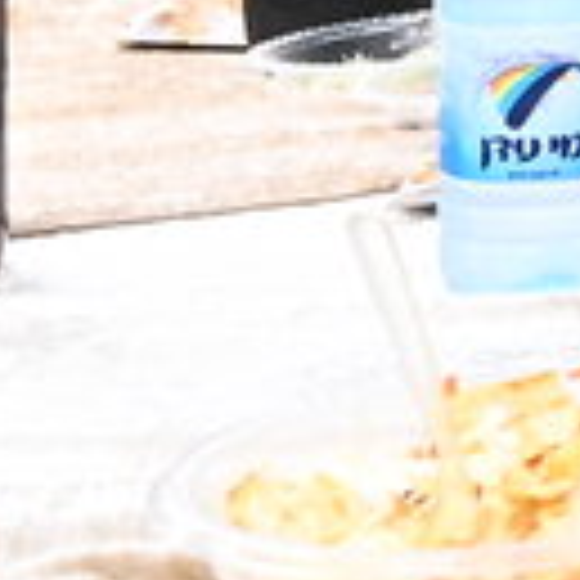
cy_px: -973
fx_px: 4910
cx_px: 2545
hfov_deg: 5.6
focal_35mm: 259
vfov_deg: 6.3
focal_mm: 28
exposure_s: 1/200
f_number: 3.5
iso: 2500
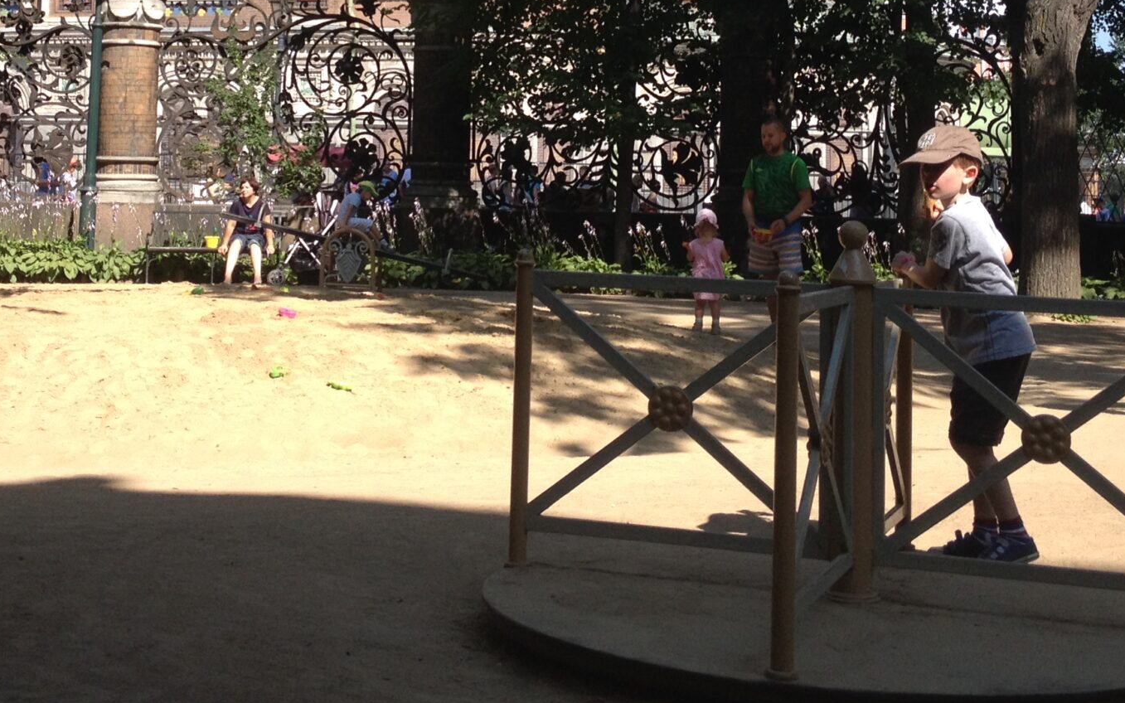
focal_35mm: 70
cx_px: 487
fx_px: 2146
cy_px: -24
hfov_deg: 29.3
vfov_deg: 18.1
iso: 50
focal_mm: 4.28
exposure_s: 1/876
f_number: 2.4
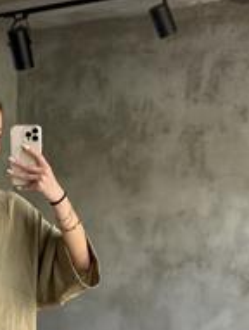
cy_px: 339
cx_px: 16
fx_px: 1023
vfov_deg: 17.8
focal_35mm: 107
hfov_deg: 13.7
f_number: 1.78
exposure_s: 1/60
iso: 100
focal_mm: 6.76
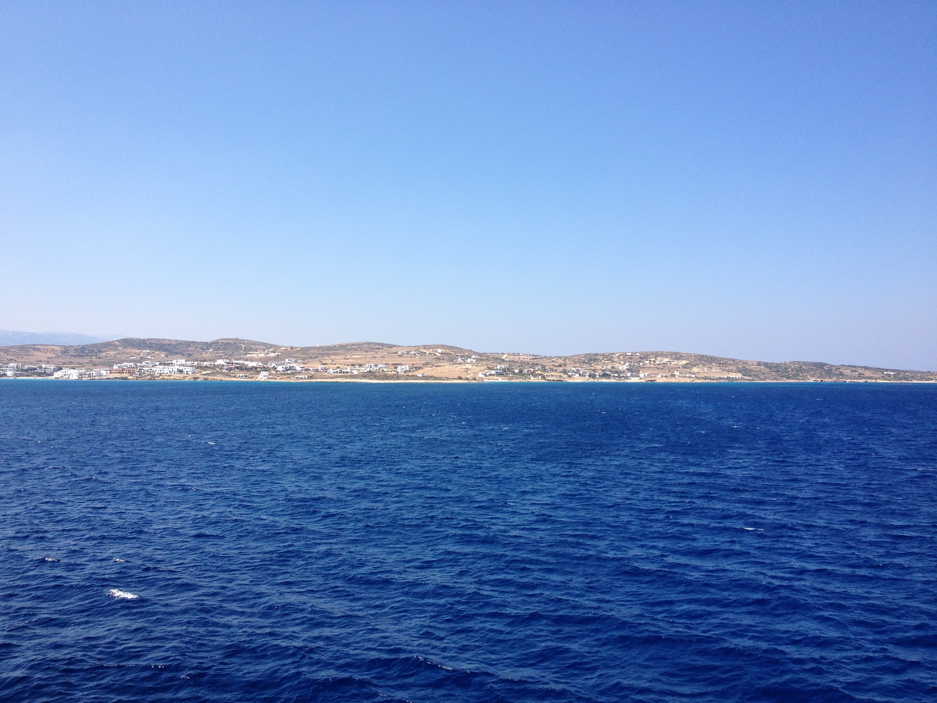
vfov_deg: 40.7
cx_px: 468
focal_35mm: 35
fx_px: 947
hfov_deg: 52.6
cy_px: 352
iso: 50
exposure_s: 1/1623
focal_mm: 4.28
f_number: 2.4
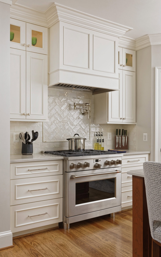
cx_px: 75
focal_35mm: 35
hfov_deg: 36.3
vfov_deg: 55.3
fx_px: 246
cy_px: 128
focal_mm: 34
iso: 320
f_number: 13
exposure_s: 1/20
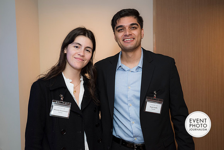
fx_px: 280
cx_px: 112
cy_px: 75
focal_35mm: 45
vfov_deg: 29.9
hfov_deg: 43.6
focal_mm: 45
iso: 800
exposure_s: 1/125
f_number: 5.6
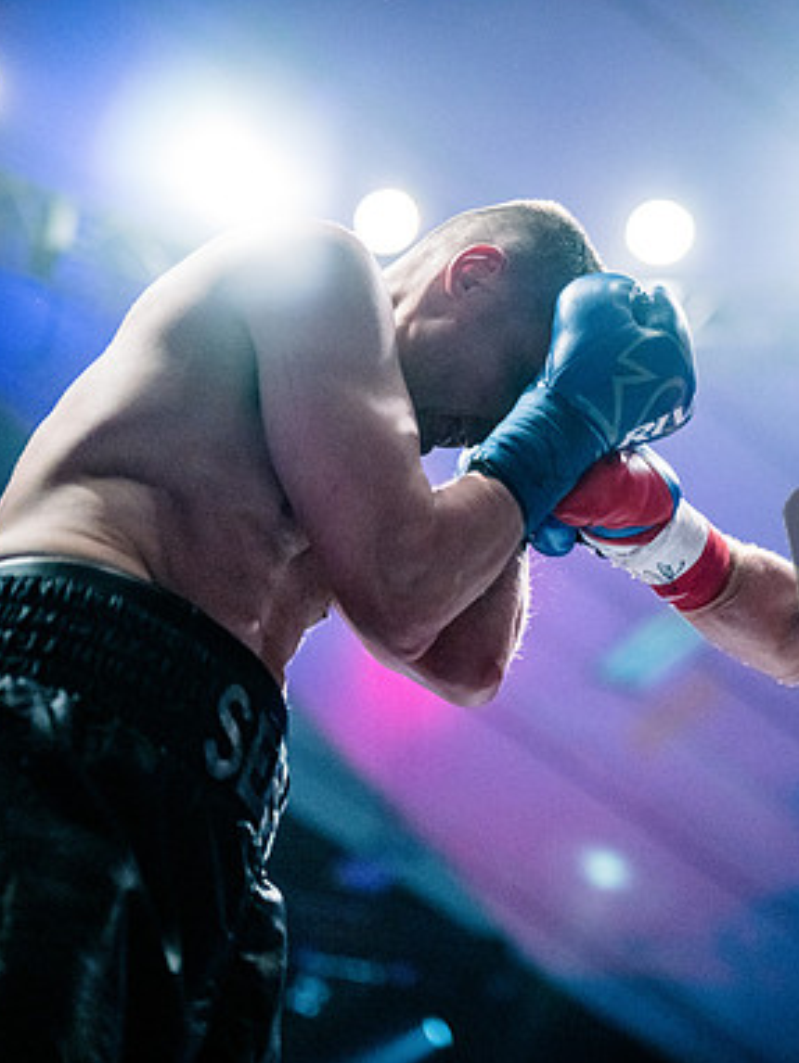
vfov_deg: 26.7
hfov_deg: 19.6
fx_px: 2244
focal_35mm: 73
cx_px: 791
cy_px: 533
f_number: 1.4
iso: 6400
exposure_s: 1/1600
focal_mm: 50
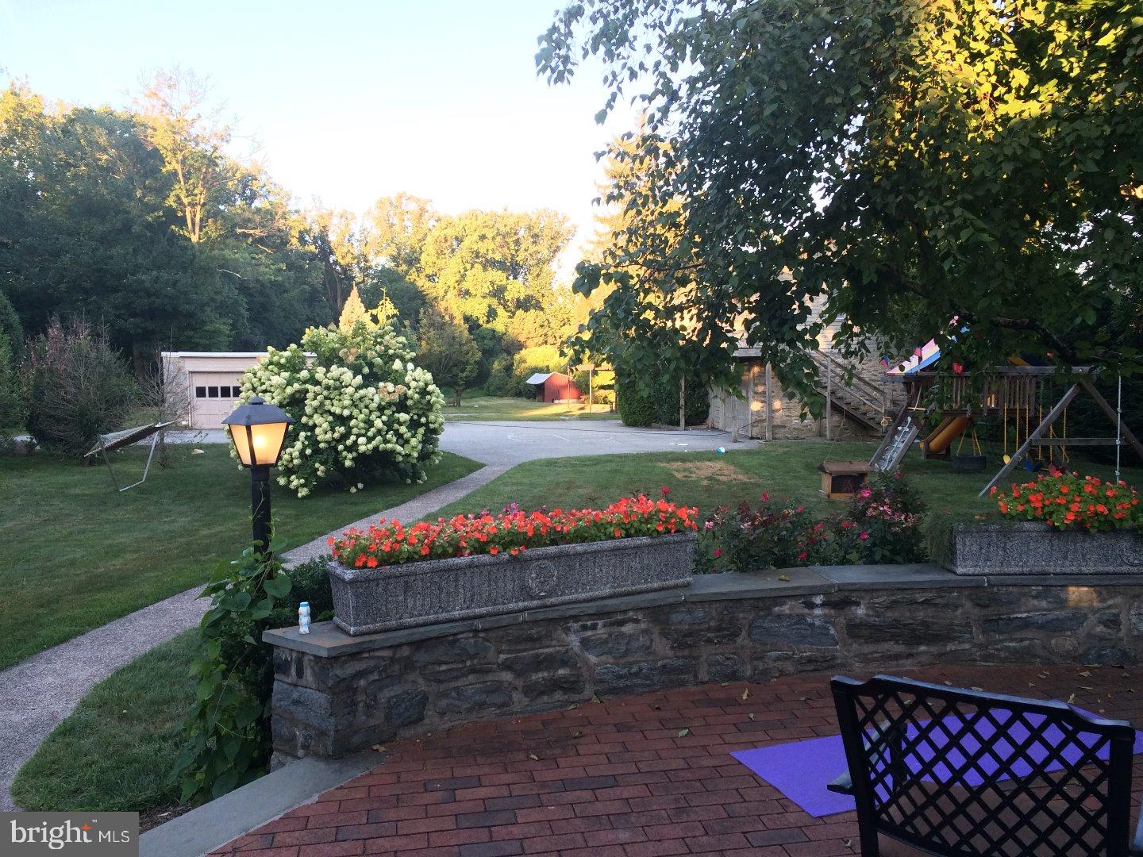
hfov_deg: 61.7
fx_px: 958
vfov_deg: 48.2
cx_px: 572
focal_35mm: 29
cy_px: 428
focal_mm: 4.15
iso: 64
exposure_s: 1/120
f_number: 2.2
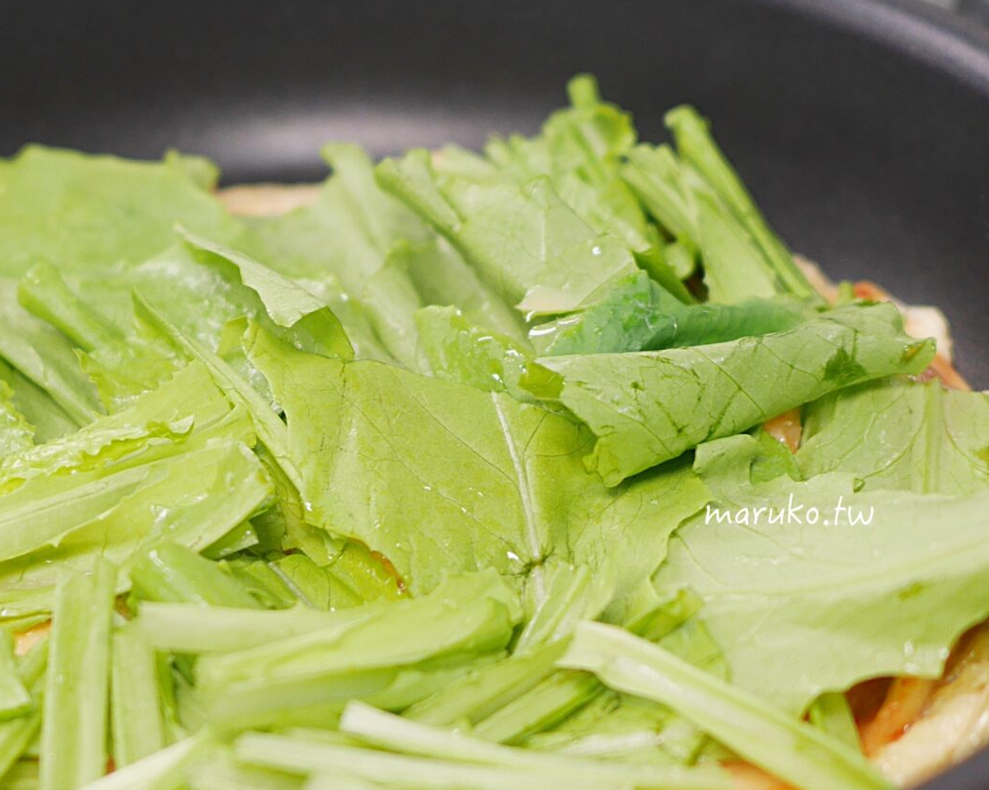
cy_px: 420
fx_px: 2107
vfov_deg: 21.3
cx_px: 360
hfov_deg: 26.3
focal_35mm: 72
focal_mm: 15
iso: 200
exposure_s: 1/100
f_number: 1.8
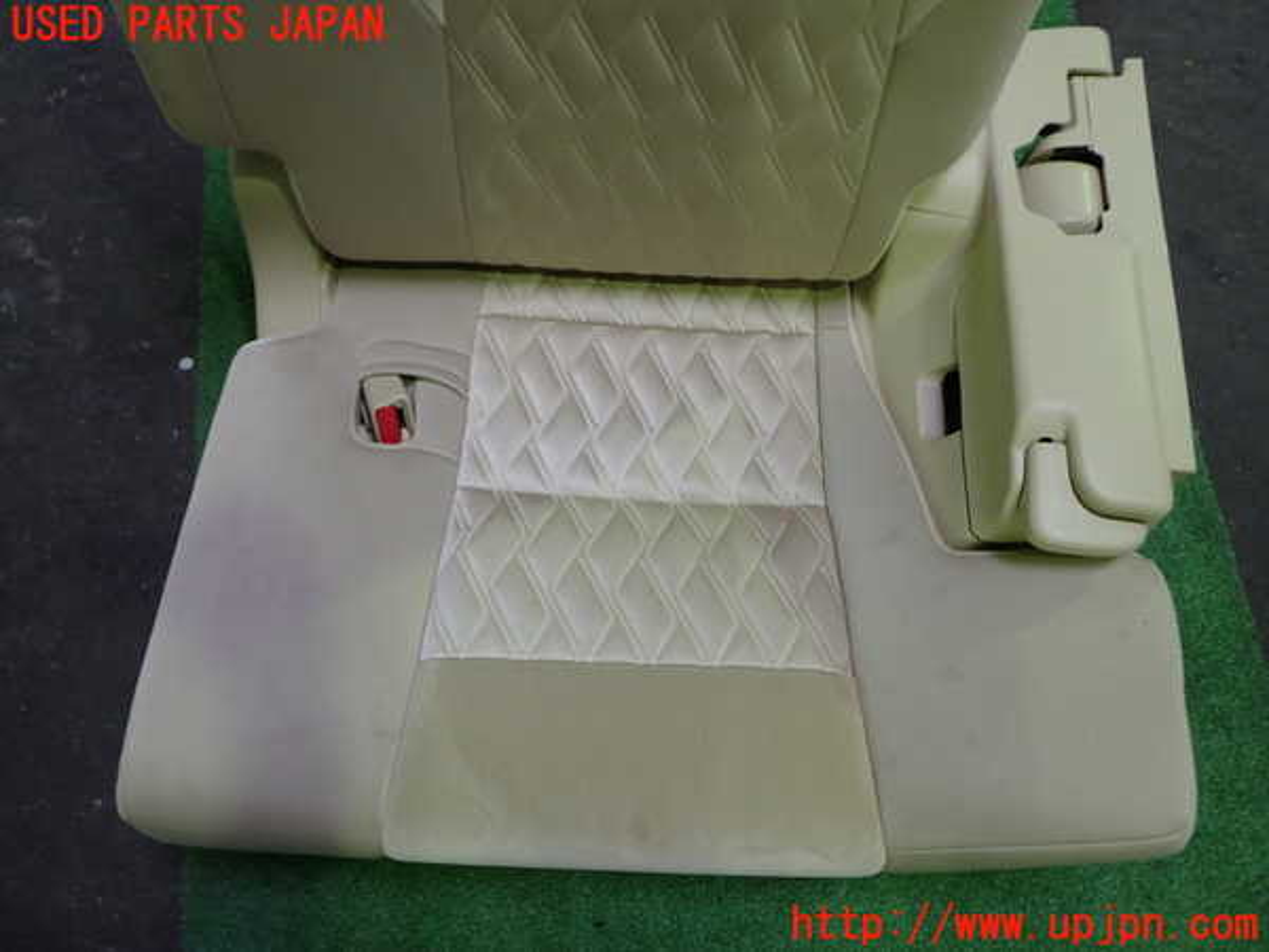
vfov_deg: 46.8
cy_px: 476
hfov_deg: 60.0
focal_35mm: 30
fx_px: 1100
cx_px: 634
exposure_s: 1/40
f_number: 2.3
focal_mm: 5.4
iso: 200
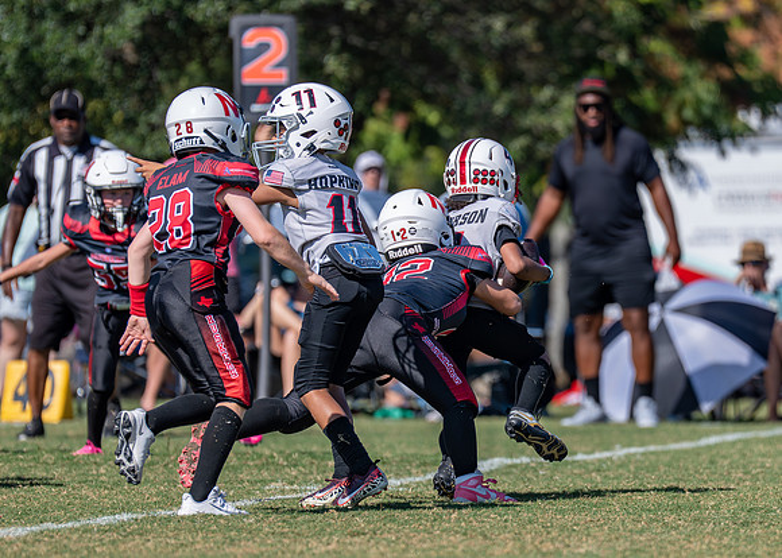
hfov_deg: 5.0
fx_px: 8873
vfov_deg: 3.6
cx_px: 505
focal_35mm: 400
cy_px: 340
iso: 160
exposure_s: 1/3200
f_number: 2.8
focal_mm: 200
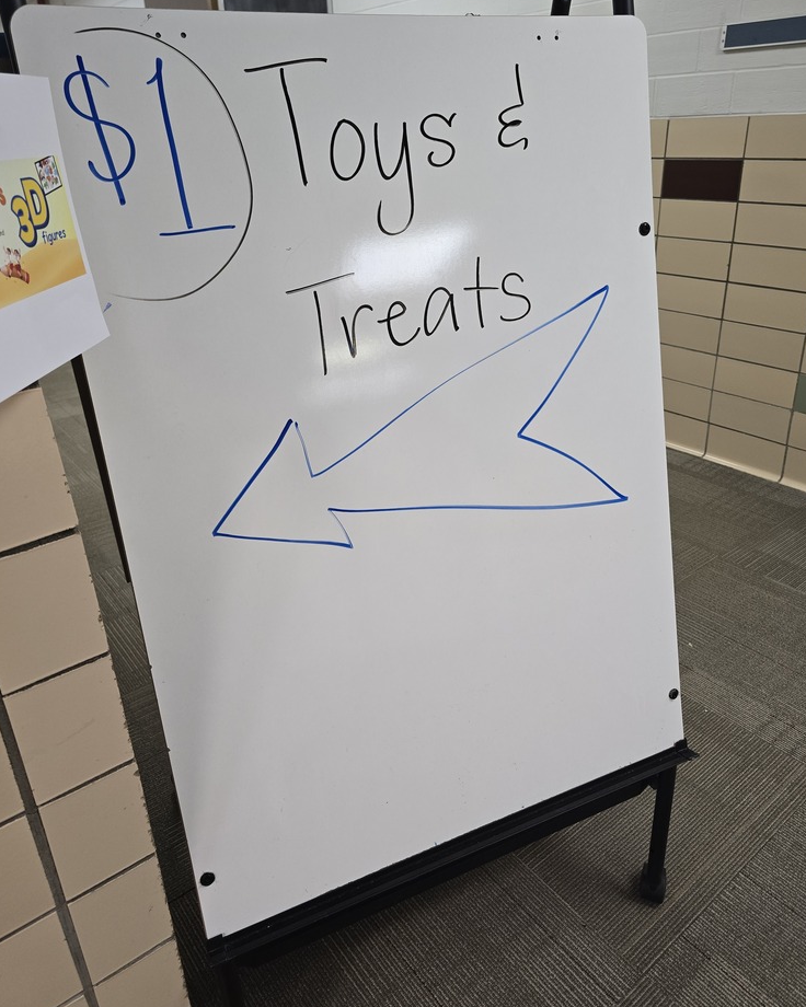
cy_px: 456
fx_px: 745
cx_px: 399
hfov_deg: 56.8
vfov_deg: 68.0
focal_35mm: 25
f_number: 1.7
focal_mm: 6.3
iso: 160
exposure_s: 1/120
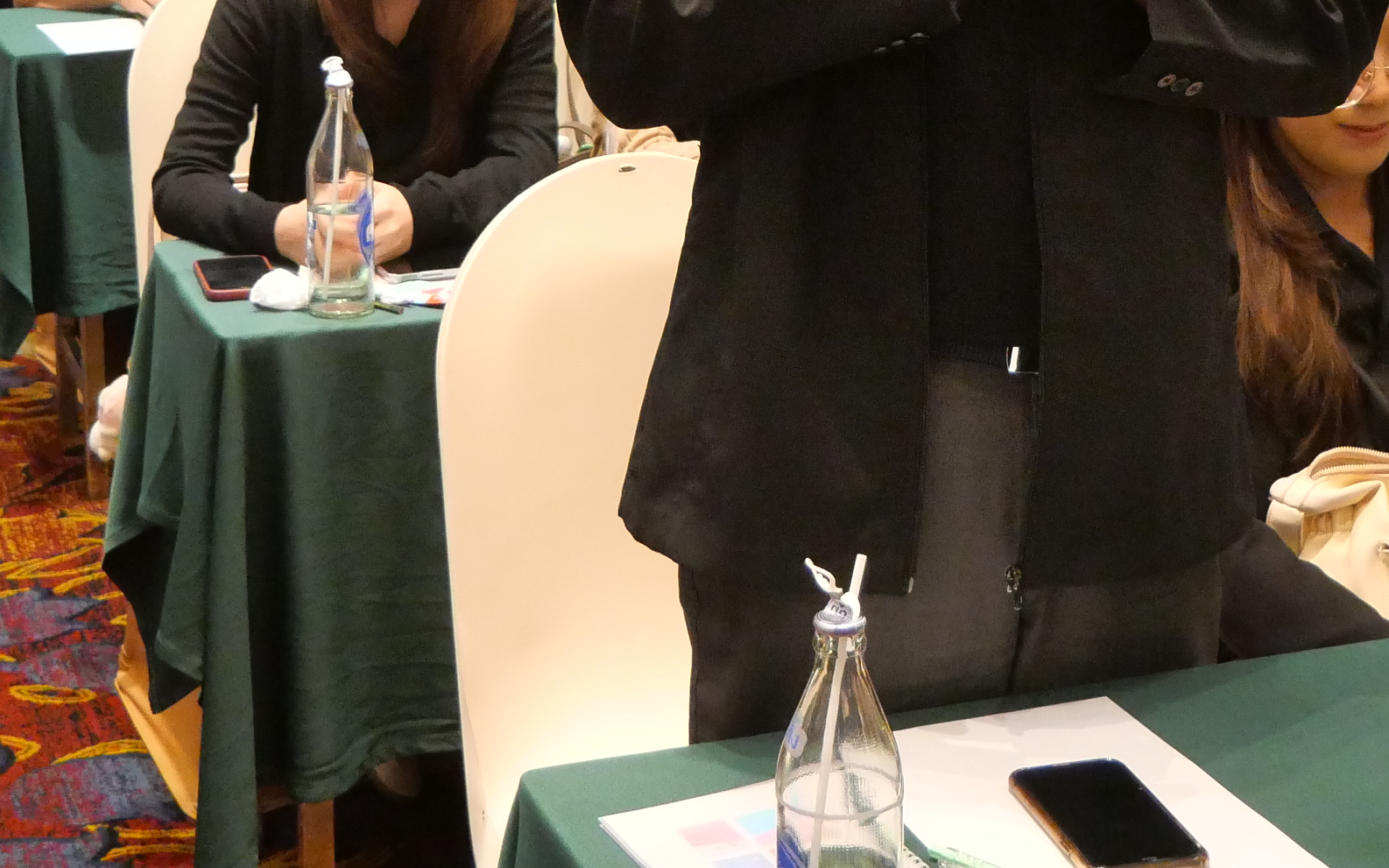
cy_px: -165
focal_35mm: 74
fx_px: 2801
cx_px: 839
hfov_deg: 27.8
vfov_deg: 16.9
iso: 3200
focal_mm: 15
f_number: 3.7
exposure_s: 1/80
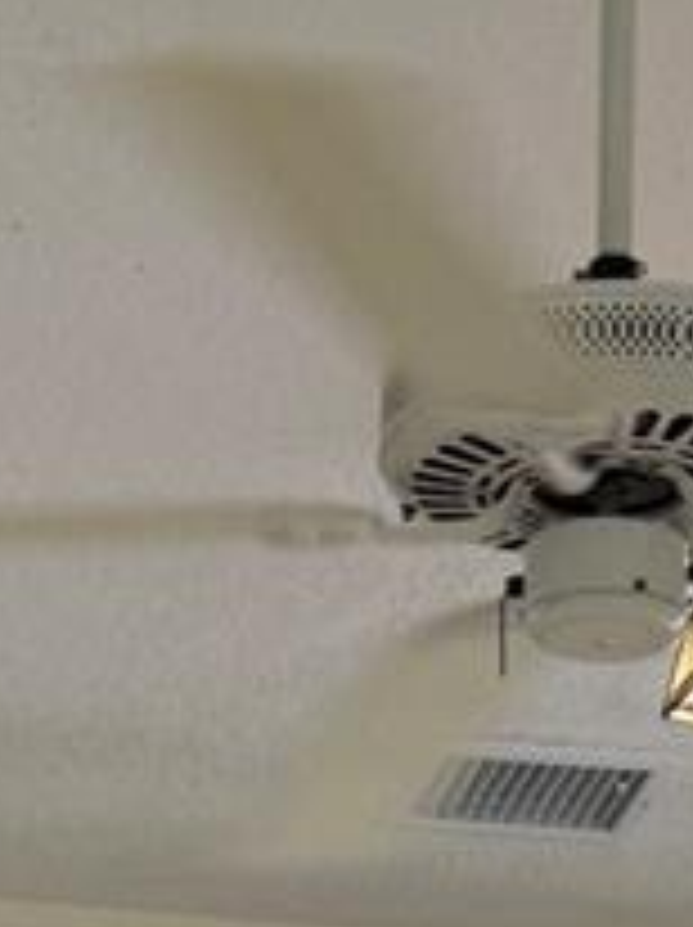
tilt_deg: -6.1
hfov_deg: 10.6
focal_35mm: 140
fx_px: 3745
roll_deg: -0.9
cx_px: 369
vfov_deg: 11.4
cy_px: 2295
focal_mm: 6.76
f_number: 1.78
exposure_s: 1/120
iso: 64
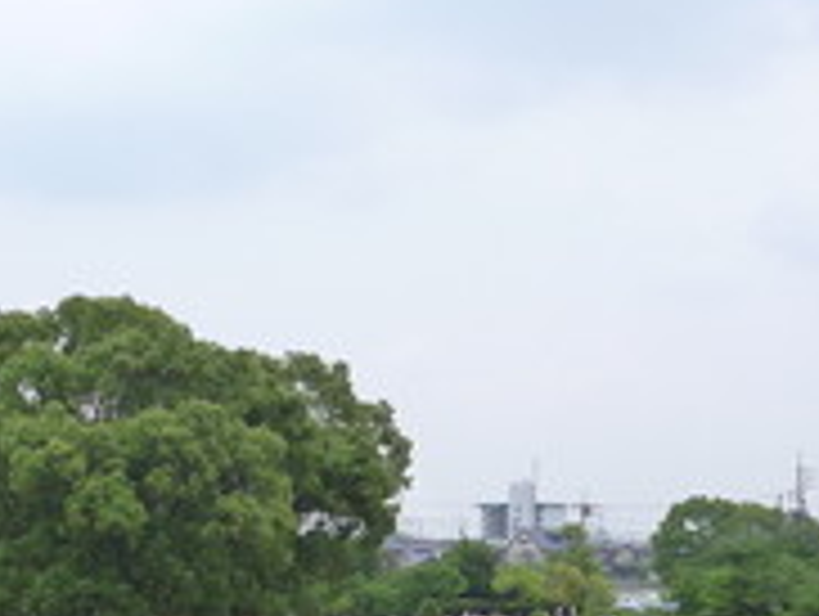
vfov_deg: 16.2
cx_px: 308
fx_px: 2132
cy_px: 562
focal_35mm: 90
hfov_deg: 21.7
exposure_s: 1/640
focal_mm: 5.8
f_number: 4.5
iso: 160
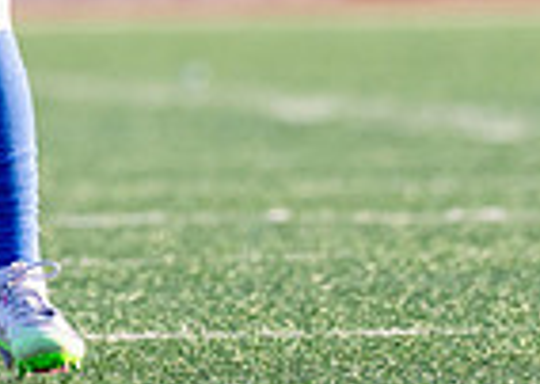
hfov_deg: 1.8
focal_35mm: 1149
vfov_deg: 1.2
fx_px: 17596
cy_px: -351
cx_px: -163
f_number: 2.8
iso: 400
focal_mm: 200
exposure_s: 1/3200
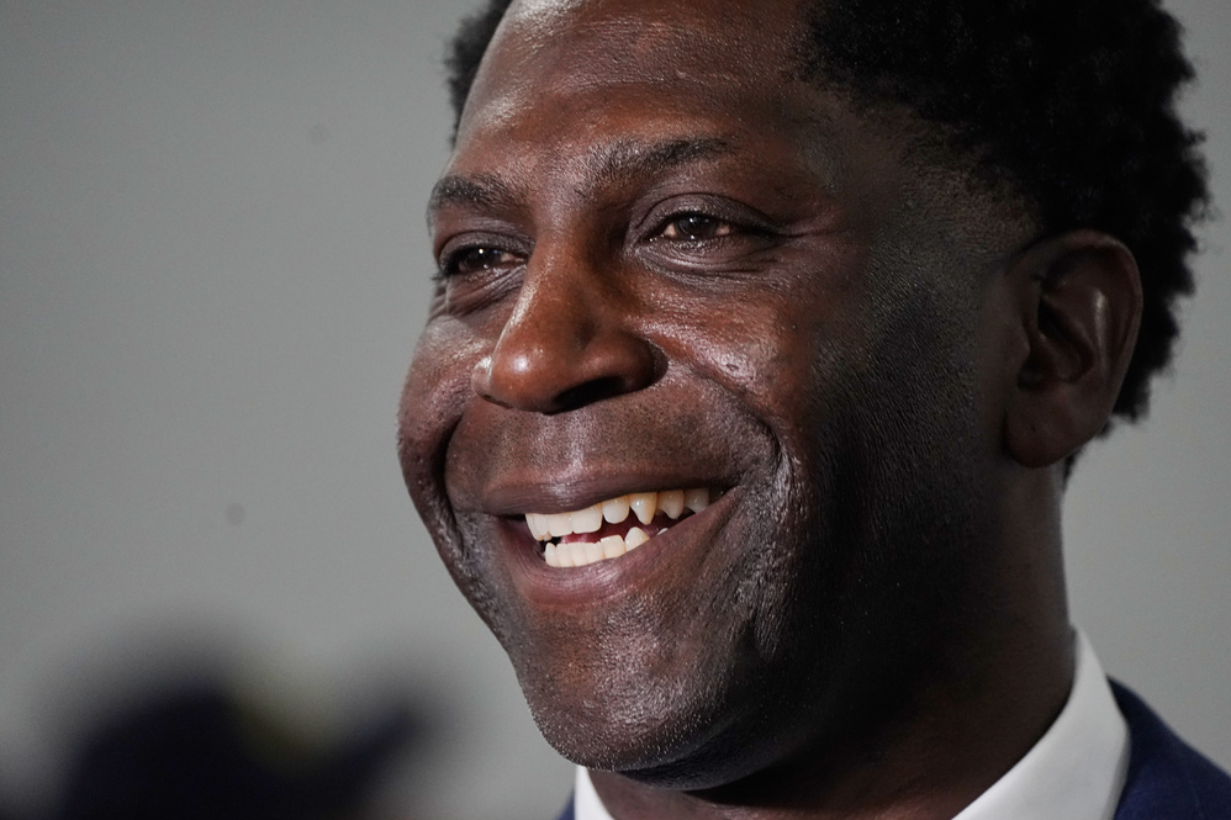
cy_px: 403
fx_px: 12102
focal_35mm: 354
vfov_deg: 3.9
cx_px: 611
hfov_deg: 5.8
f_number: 5.6
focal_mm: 345
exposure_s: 1/125
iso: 4000
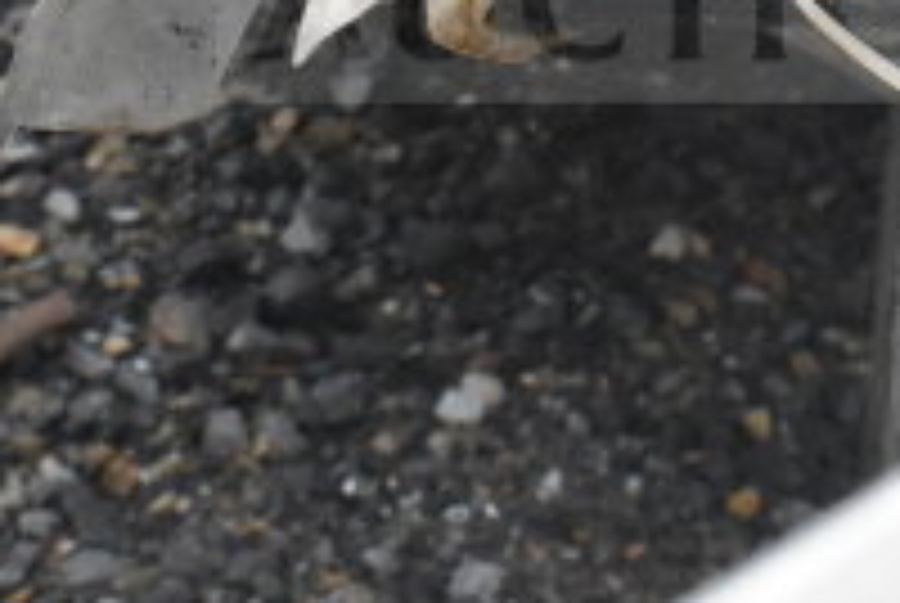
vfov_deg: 10.1
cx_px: 720
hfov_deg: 15.3
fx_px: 3318
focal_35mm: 133
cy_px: -254
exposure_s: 1/640
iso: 6400
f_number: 14
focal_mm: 29
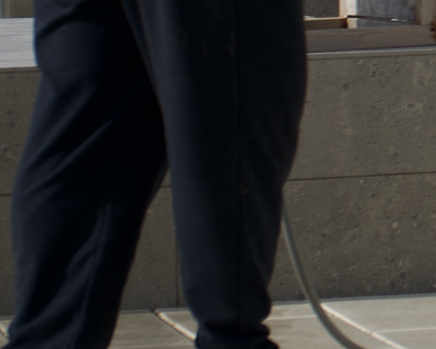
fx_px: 3743
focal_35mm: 290
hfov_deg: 6.4
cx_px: 962
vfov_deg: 5.3
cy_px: -228
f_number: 5.6
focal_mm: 48
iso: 100
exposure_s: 1/1000
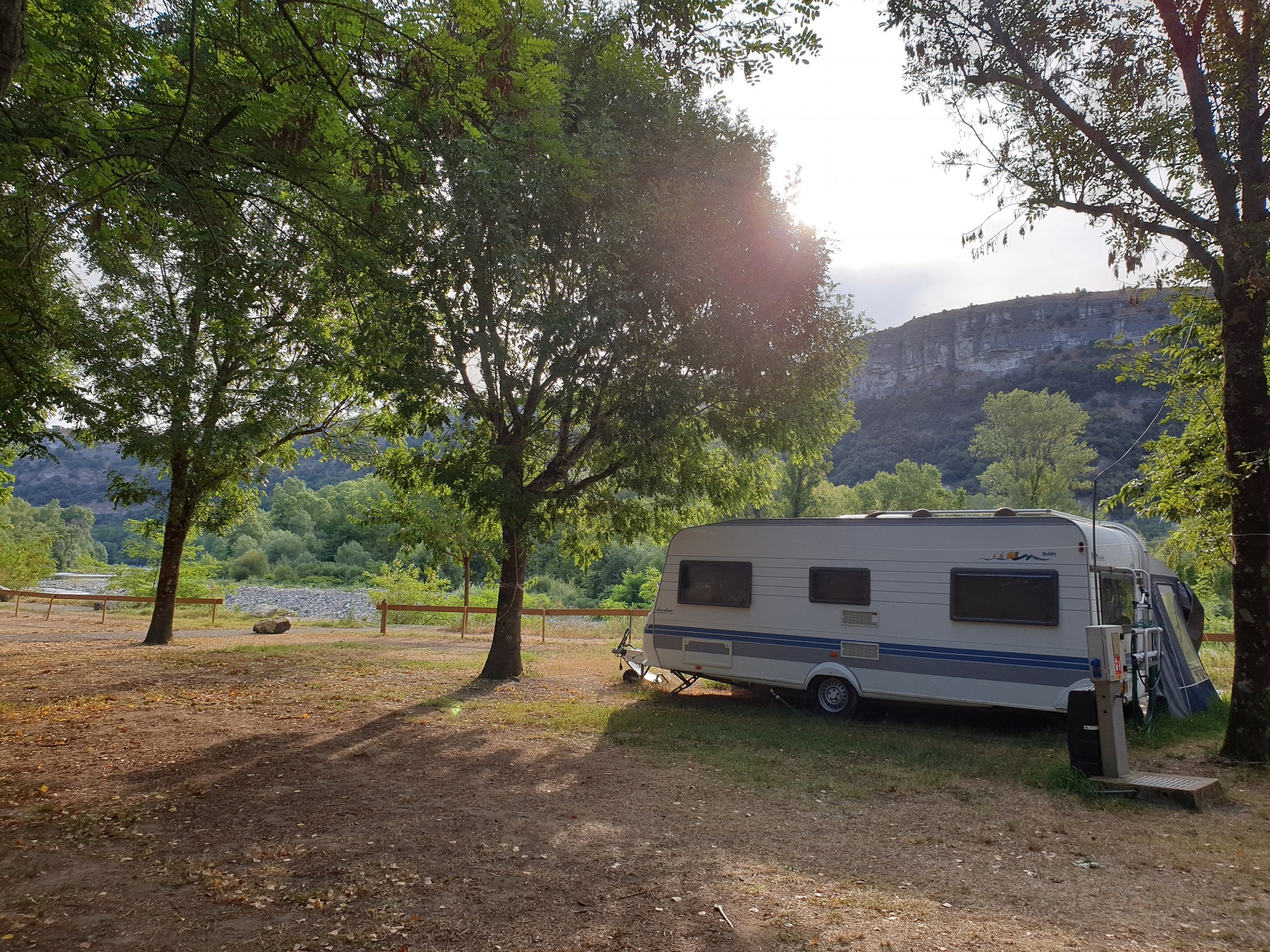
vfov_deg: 53.1
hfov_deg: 67.3
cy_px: 476
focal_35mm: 26
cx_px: 635
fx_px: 954
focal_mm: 4.3
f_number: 2.4
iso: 50
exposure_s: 1/606
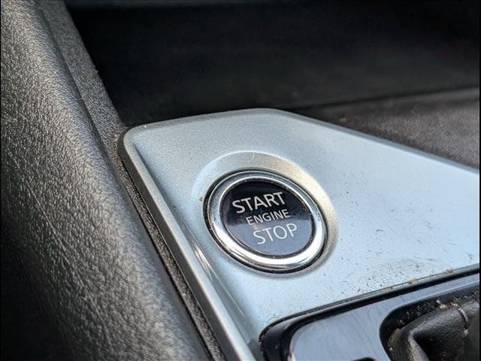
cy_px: 180
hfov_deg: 38.9
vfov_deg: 29.7
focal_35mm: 49
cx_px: 240
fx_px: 681
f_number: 1.68
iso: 251
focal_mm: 6.9
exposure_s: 1/909
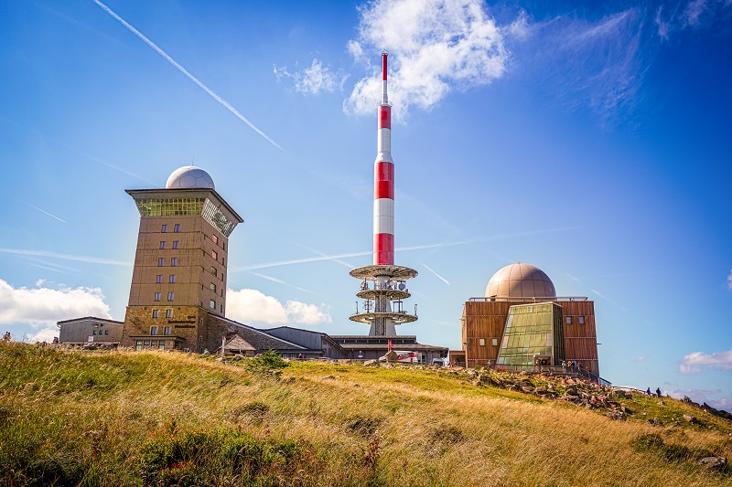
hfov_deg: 60.3
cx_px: 366
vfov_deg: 42.3
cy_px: 244
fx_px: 630
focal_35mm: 31
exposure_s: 1/200
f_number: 10
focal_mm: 31
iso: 100
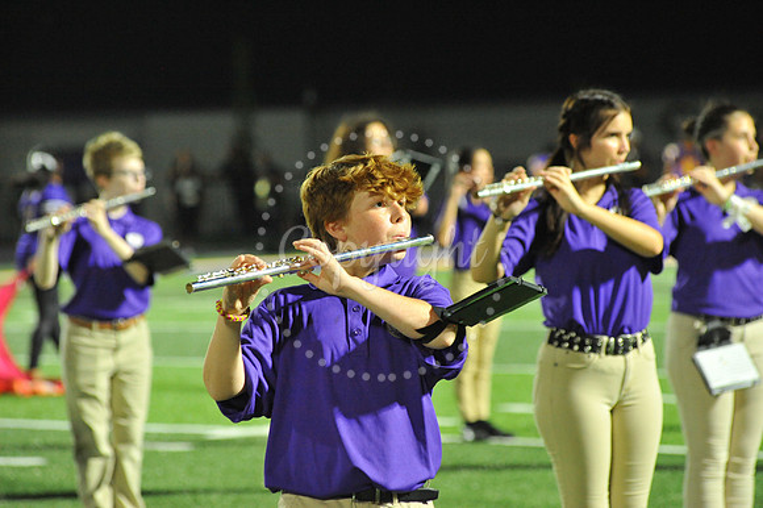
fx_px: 4236
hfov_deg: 10.3
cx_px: 382
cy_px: 254
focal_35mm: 200
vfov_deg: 6.9
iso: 5000
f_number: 5.6
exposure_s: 1/250
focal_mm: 200
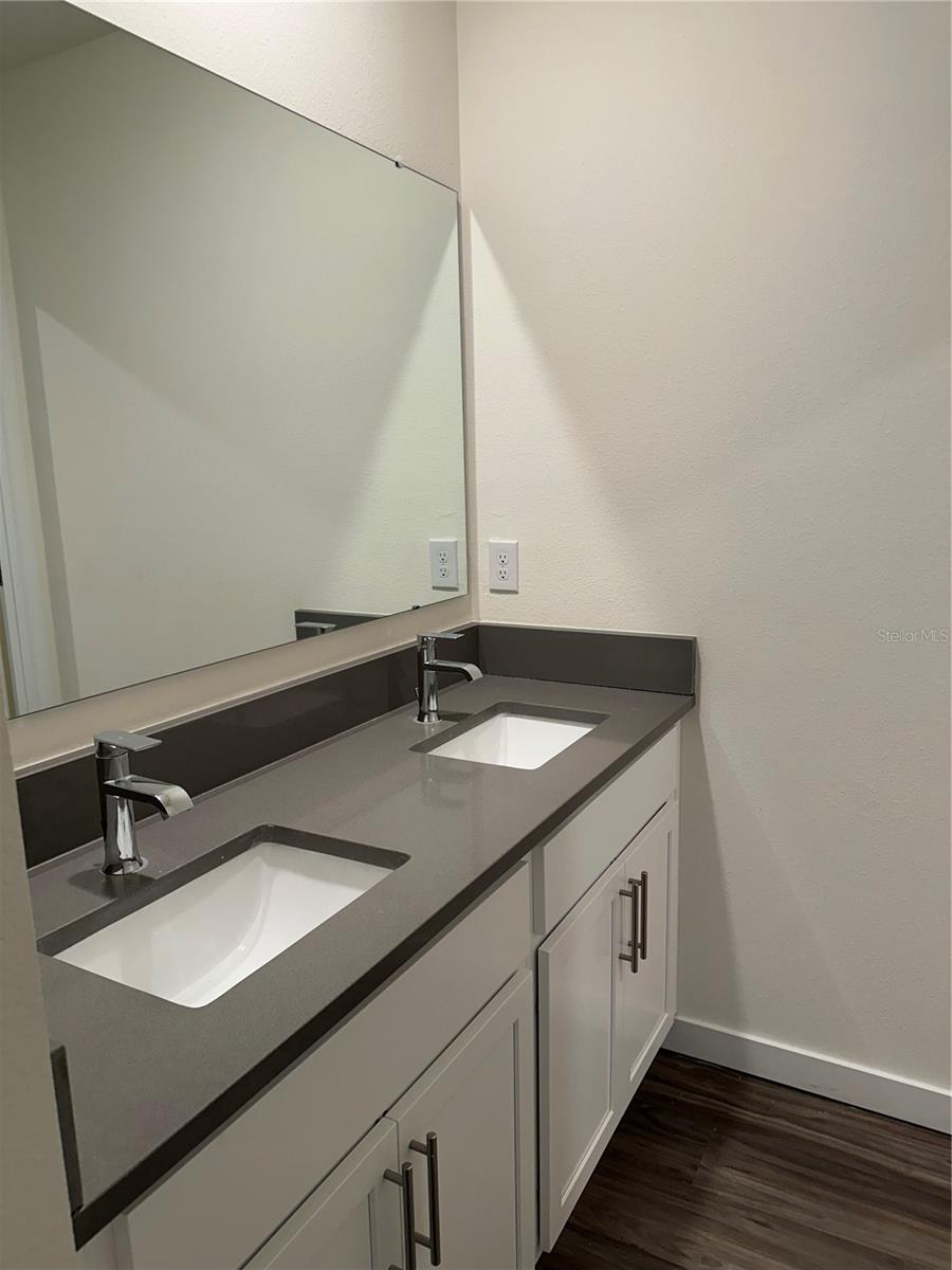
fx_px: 880
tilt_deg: -10.7
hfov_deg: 56.8
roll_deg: +0.7
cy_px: 635
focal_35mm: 24
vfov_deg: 71.6
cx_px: 476
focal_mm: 6.86
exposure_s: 1/120
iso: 200
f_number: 1.78
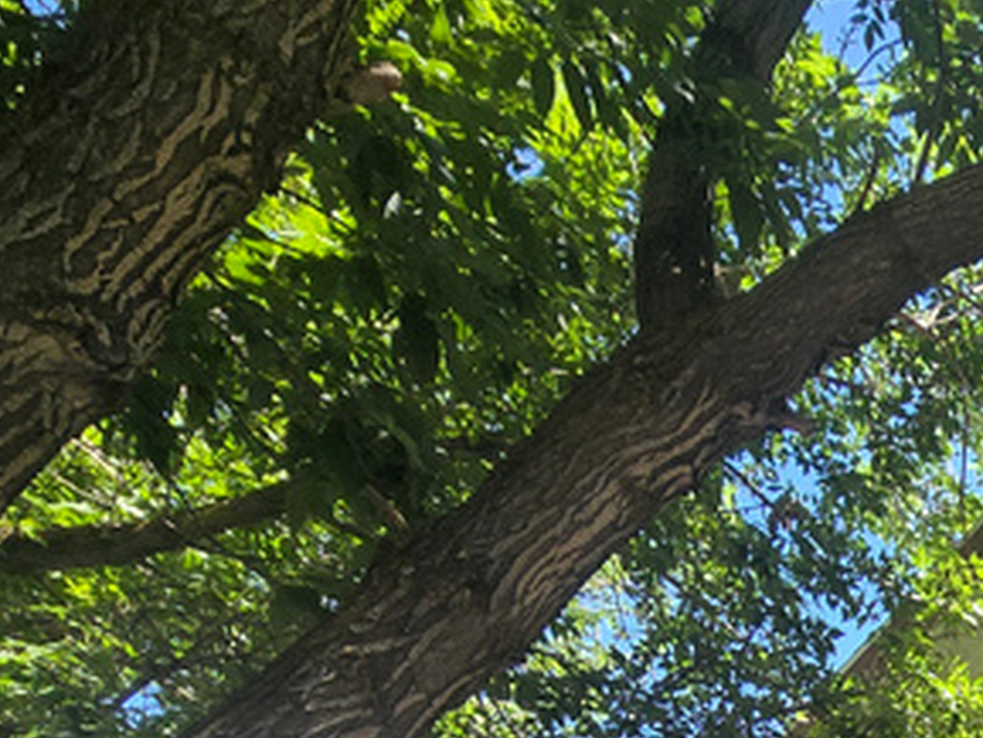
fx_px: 1307
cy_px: 1180
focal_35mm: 46
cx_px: 1255
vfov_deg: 23.4
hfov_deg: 32.1
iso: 50
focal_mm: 2.2
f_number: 2.2
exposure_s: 1/900
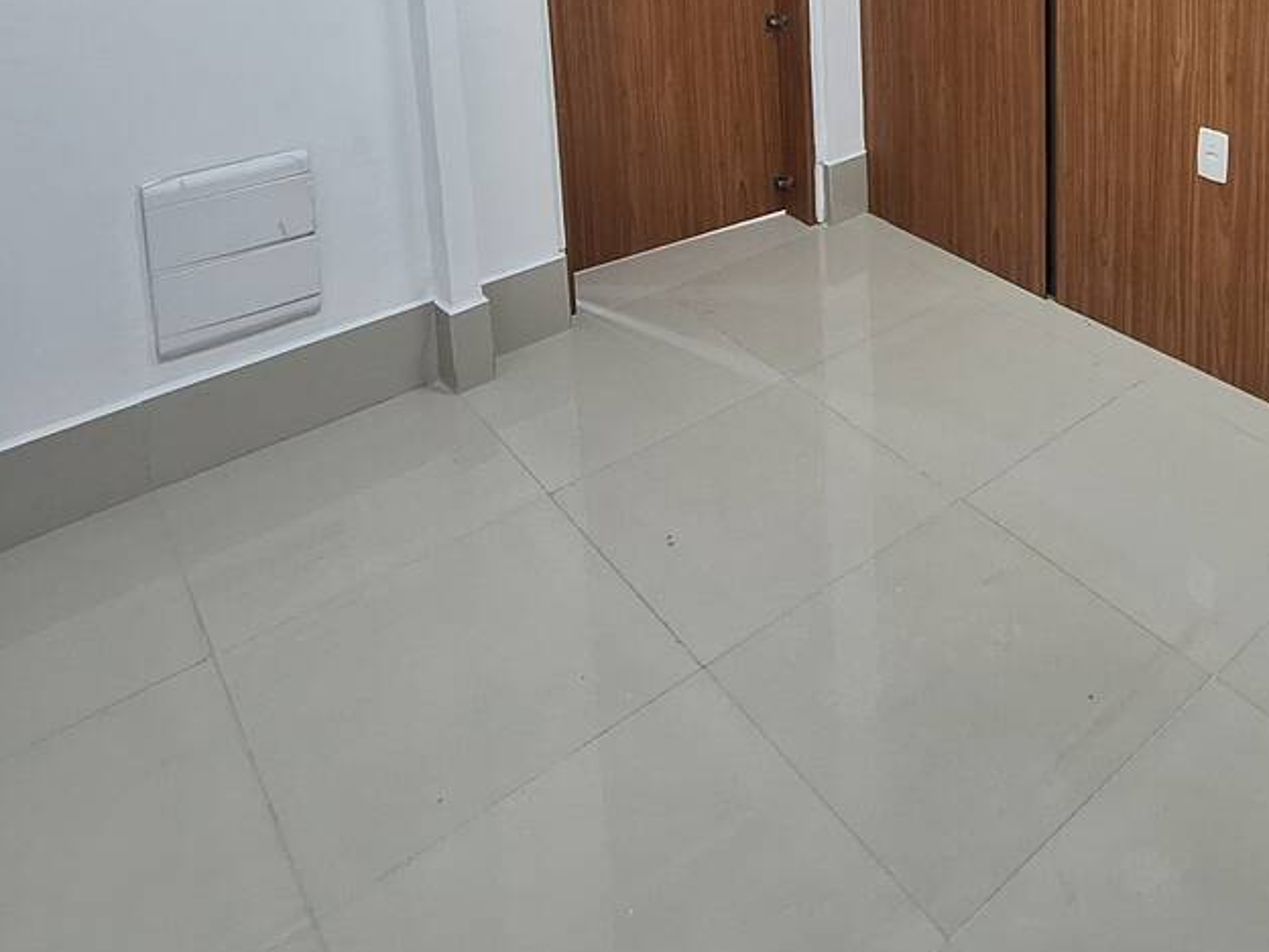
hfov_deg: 57.4
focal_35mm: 30
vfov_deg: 38.1
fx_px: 1100
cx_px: 925
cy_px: -116
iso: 100
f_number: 2.2
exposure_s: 1/40
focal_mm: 1.74
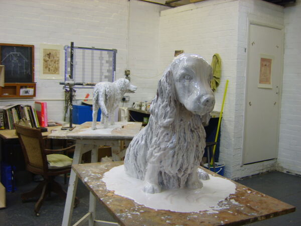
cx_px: 150
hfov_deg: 49.0
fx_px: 330
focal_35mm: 38
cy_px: 113
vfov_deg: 37.7
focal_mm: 7.8
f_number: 2.8
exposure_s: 1/20
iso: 50
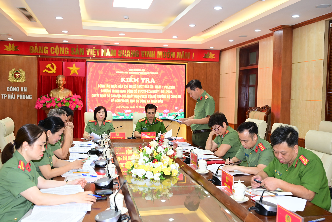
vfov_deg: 36.9
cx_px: 166
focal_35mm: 36
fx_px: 332
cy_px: 111
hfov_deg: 53.1
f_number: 4
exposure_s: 1/160
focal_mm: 36
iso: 2000
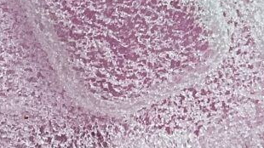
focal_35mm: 209
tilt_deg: -24.2
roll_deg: +0.3
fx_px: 1462
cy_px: -162
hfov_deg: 10.3
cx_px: 104
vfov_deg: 5.7
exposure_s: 1/100
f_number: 1.8
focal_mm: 3
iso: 32
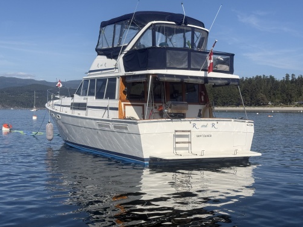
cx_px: 147
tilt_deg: -1.4
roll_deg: -1.0
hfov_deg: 37.5
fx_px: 446
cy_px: 114
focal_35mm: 51
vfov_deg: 28.5
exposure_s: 1/8772
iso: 64
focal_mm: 6.76
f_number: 1.78
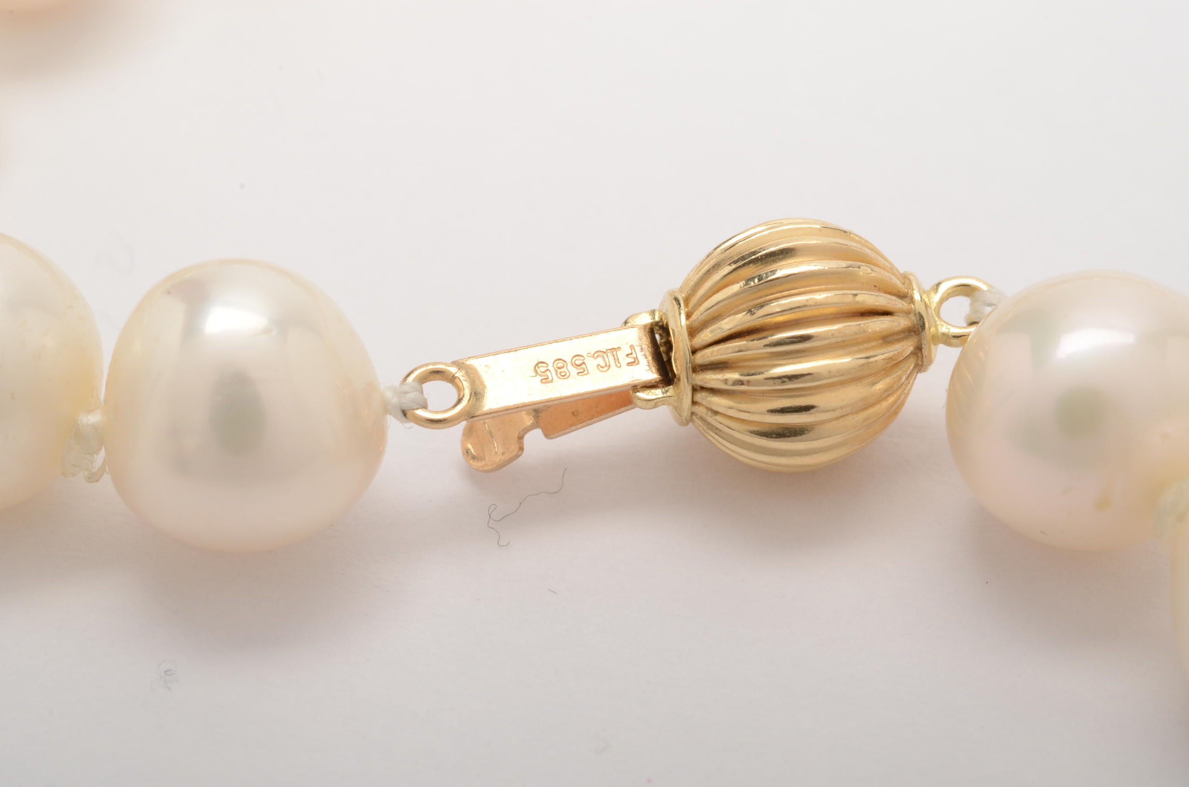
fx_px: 2966
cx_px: 594
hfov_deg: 22.7
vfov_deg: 15.1
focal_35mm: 90
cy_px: 394
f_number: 22
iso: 400
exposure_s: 1/160
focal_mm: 60
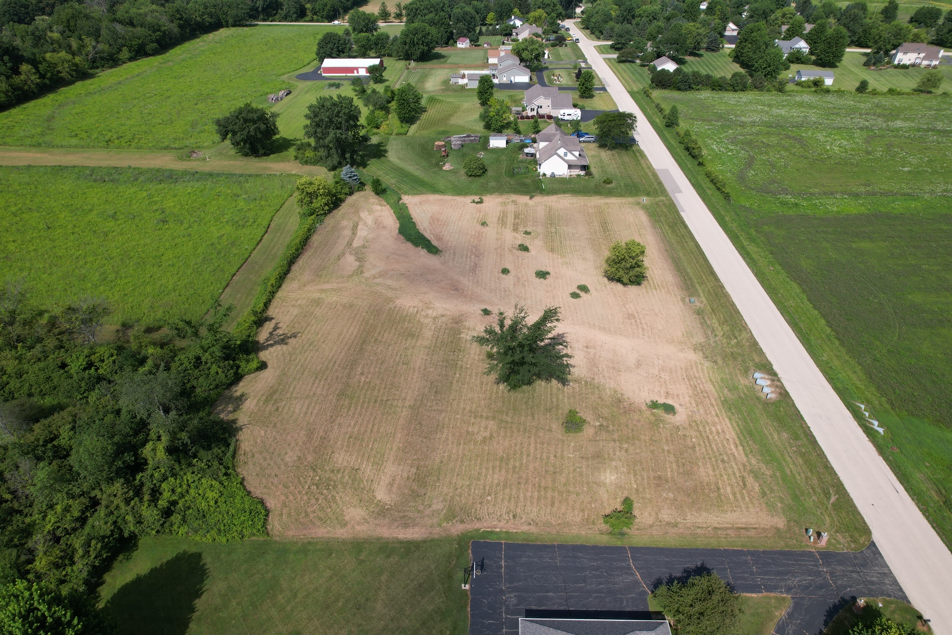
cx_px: 476
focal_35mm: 22
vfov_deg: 57.2
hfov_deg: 78.6
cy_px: 318
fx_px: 582
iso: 100
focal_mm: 8.38
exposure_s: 1/125
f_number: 2.8
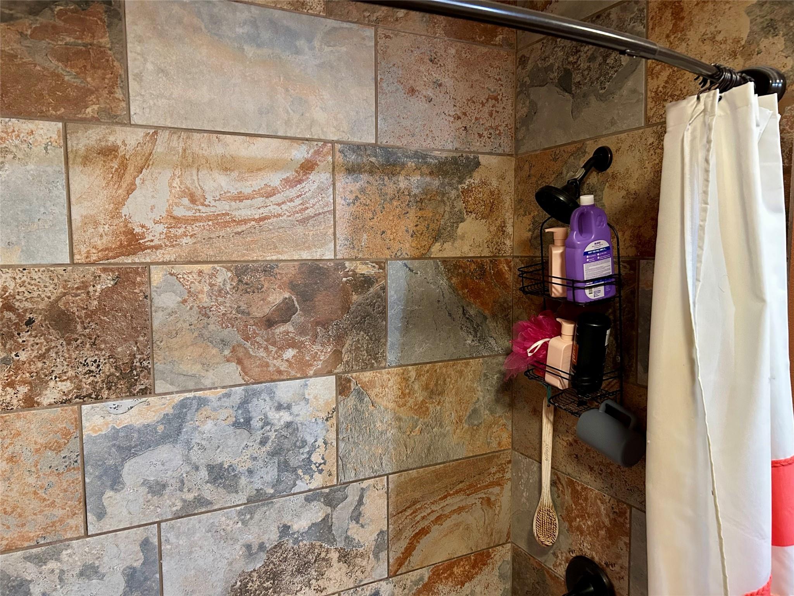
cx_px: 397
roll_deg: +0.5
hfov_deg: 67.3
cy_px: 298
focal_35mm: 26
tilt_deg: -5.8
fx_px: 596
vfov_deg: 53.1
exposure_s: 1/60
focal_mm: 5.7
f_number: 1.5
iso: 400
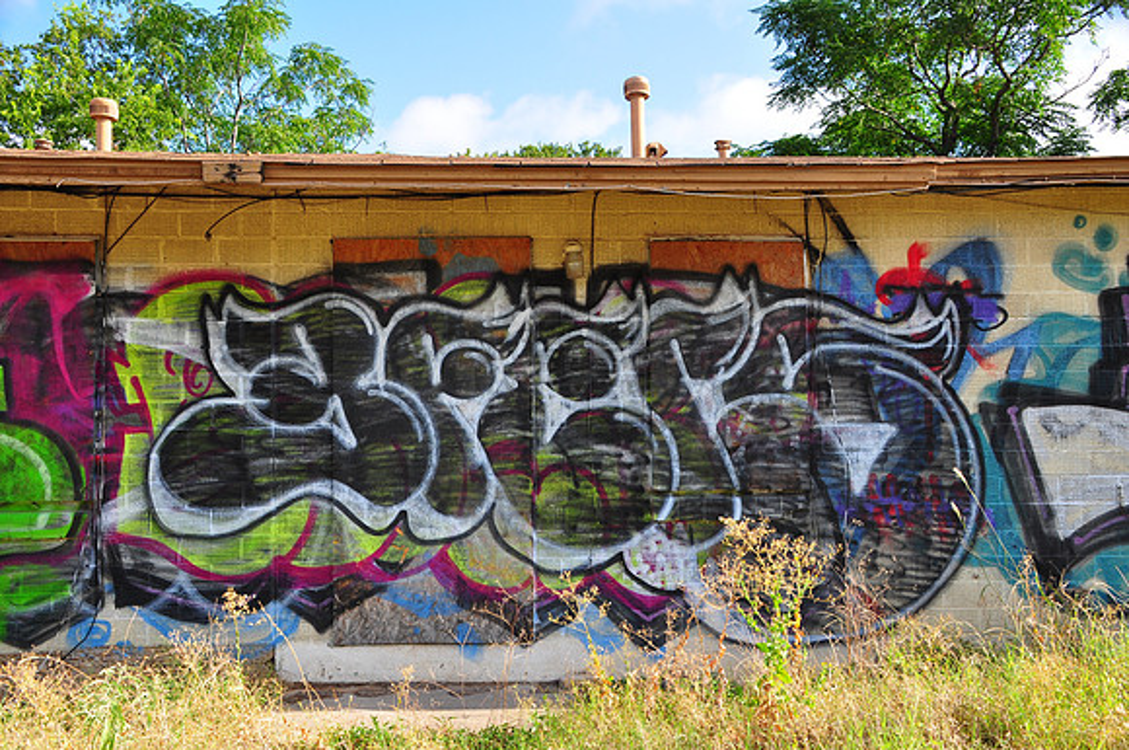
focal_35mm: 39
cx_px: 564
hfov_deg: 49.6
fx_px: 1221
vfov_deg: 34.1
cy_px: 375
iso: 200
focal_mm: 26
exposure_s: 1/125
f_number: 9
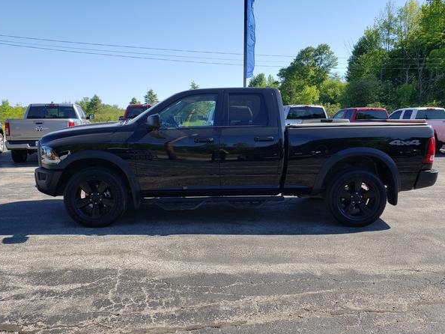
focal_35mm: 28
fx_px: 360
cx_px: 230
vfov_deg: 49.8
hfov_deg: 63.4
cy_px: 162
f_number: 2.4
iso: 50
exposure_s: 1/820
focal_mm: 4.3
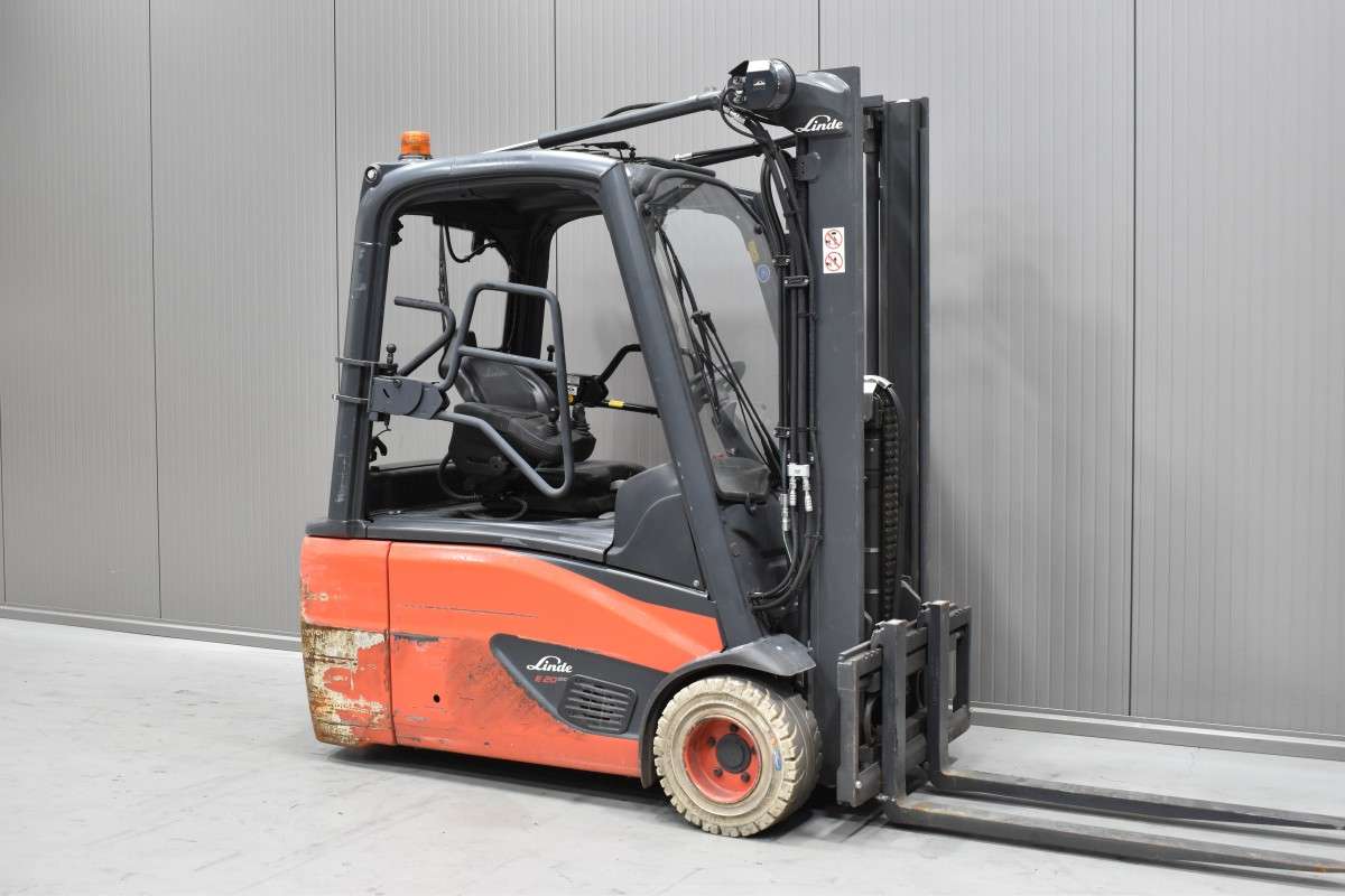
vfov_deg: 33.0
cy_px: 448
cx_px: 672
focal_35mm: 40
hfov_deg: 47.9
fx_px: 1513
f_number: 5.6
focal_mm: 27
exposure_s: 1/20
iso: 1250
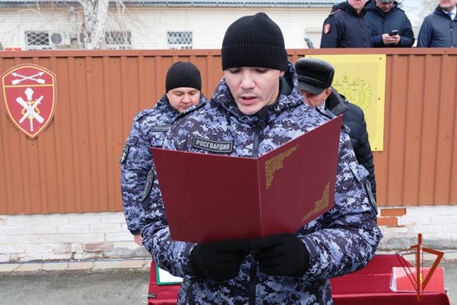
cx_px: 228
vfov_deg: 37.9
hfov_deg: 54.4
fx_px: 444
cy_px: 152
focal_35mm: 35
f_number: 5.6
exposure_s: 1/140
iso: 160
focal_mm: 23.5
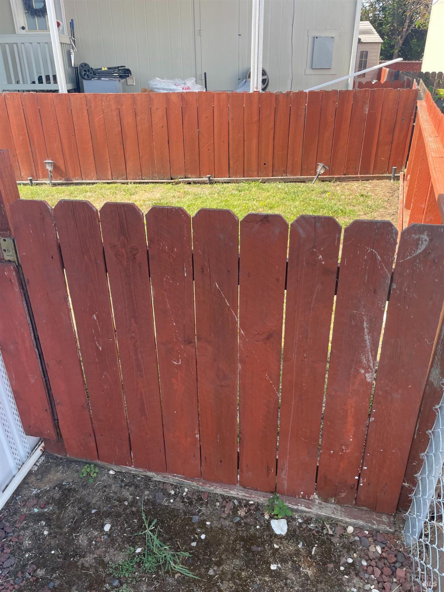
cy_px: 296
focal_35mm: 26
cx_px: 222
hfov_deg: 53.1
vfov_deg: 67.3
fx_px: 445
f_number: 1.6
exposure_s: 1/511
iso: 32
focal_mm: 4.2
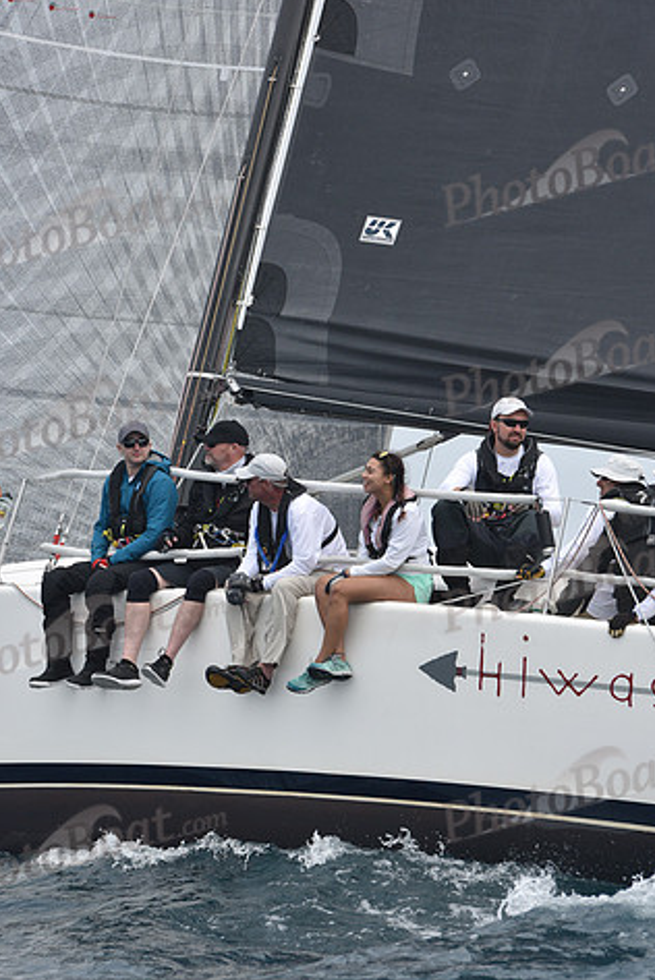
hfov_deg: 5.6
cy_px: 501
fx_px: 6676
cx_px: 335
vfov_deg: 8.4
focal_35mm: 245
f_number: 9
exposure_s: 1/800
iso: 250
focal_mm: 200
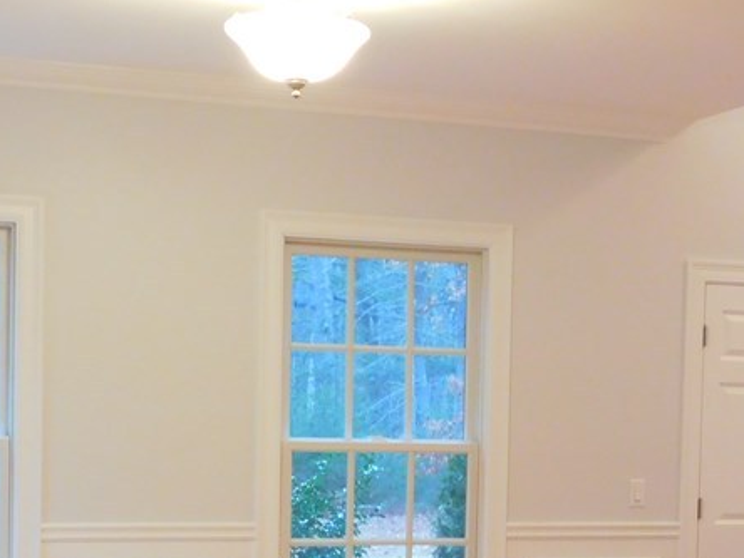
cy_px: 503
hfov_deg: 23.5
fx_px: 1784
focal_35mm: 83
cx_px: 479
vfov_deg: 17.5
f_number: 3.5
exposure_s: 1/25
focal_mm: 6.3
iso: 400
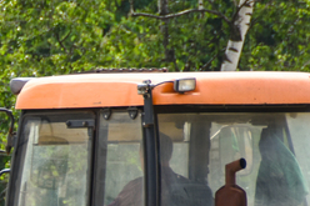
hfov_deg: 2.0
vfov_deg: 1.3
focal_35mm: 1029
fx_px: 8855
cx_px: -140
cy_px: 239
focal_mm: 170
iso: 160
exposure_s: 1/320
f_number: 5.6
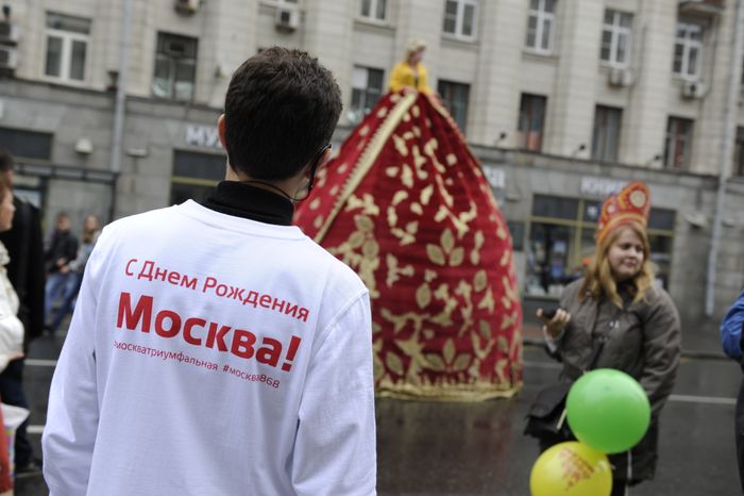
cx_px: 372
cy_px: 248
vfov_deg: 31.9
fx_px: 868
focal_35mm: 42
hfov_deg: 46.4
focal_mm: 42
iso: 400
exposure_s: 1/320
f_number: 4
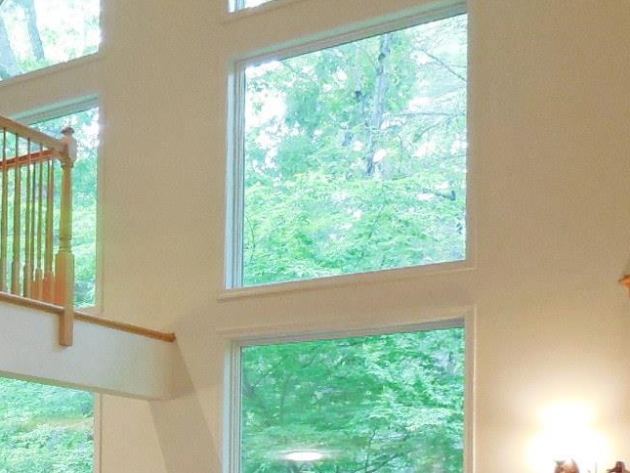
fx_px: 1129
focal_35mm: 62
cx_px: 5
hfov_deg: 29.2
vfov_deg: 22.4
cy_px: 509
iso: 400
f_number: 3.1
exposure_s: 1/25
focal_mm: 4.5
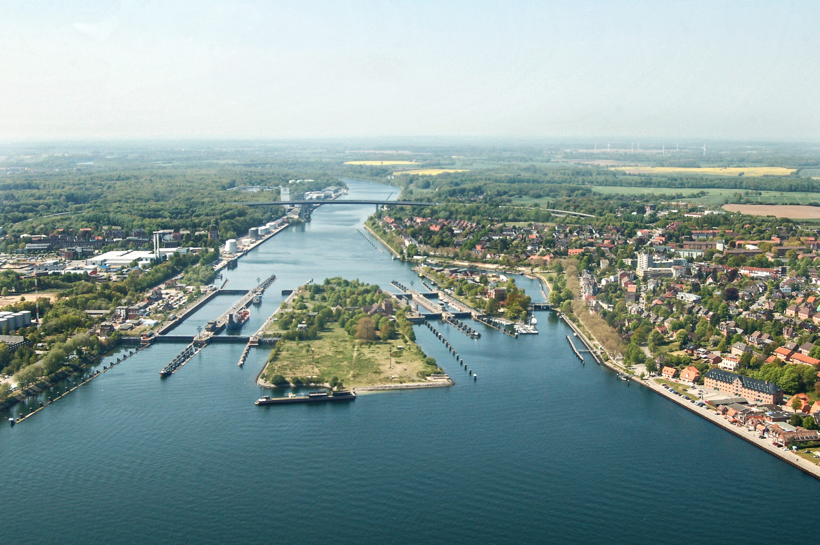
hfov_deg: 43.6
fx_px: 1024
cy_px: 272
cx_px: 410
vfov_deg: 29.8
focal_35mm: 45
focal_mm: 30
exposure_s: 1/400
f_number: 10
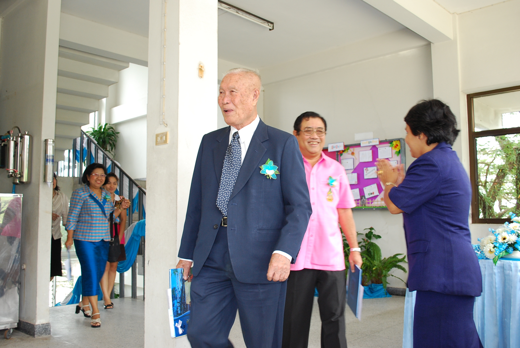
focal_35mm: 33
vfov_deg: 40.1
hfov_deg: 57.2
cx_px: 260
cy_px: 174
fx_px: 477
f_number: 4
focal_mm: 22
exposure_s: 1/50
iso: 400
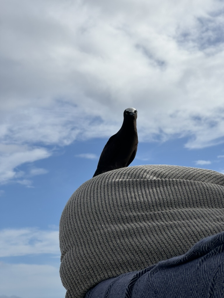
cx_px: 112
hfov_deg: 19.1
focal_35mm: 77
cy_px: 149
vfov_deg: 25.3
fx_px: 664
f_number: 2.8
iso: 25
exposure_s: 1/1698
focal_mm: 9
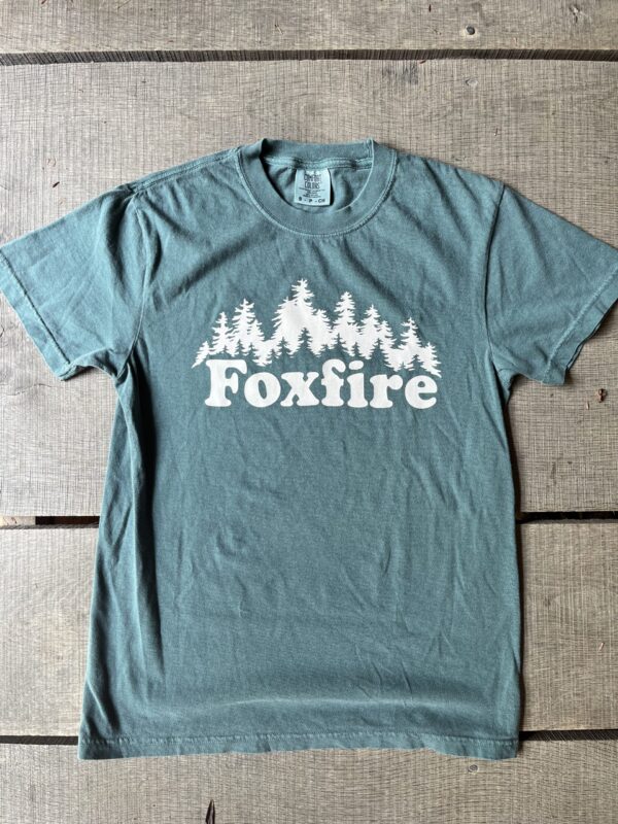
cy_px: 412
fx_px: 619
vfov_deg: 67.3
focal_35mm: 26
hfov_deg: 53.1
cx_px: 309
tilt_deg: -87.3
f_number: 1.6
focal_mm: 5.1
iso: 40
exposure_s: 1/122
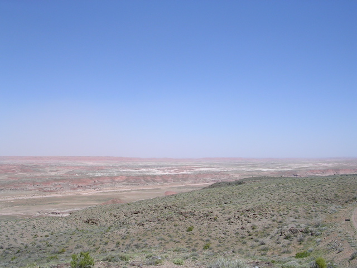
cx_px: 178
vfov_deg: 37.7
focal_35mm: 38
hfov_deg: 49.0
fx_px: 392
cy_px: 134
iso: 50
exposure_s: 1/349
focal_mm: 5.8
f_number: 5.6
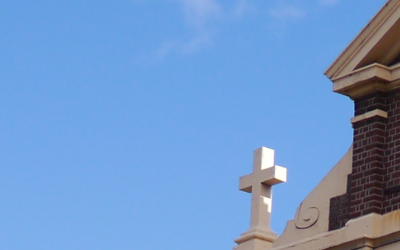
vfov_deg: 5.4
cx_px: 1086
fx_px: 2605
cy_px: 495
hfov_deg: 7.9
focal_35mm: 239
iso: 160
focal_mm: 17
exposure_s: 1/800
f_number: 4.5
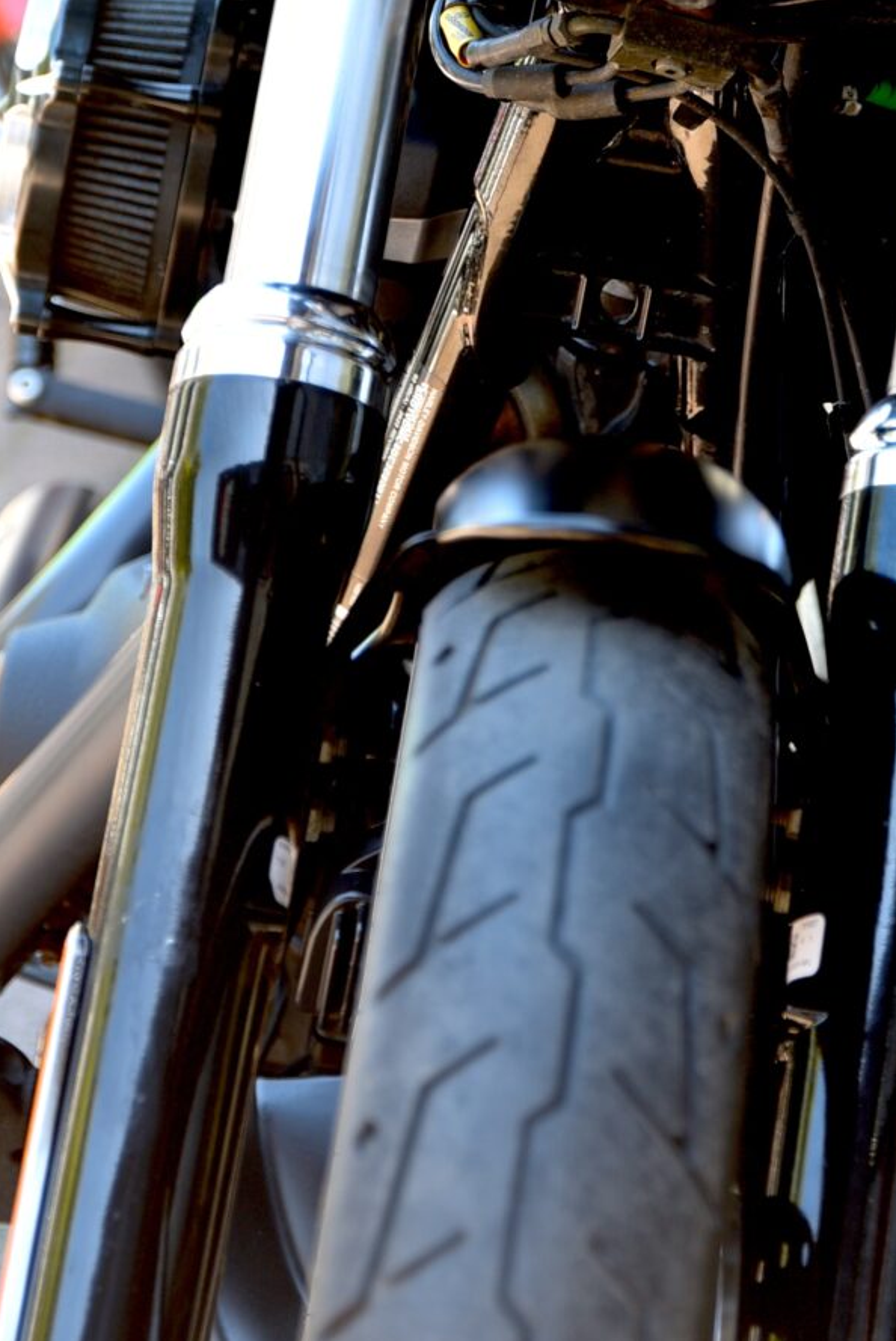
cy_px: 119
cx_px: 803
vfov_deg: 12.2
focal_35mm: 167
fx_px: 6224
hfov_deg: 8.2
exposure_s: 1/60
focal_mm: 58
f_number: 2.8
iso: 100
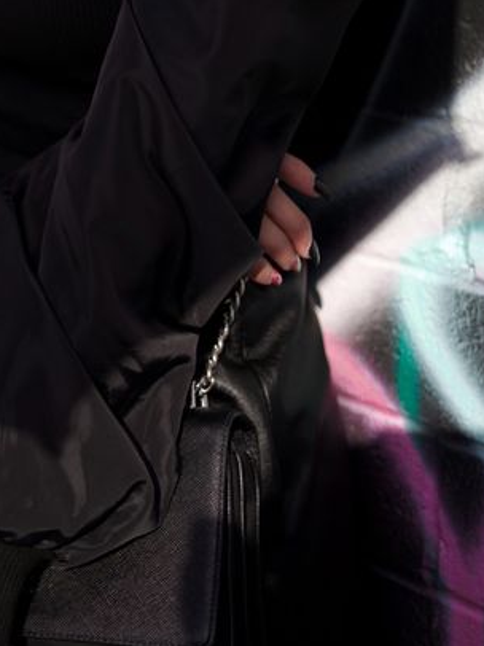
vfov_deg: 22.2
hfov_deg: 17.2
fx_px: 1549
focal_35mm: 83
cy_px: -78
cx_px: -37
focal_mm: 35
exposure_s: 1/4000
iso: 50
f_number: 1.8
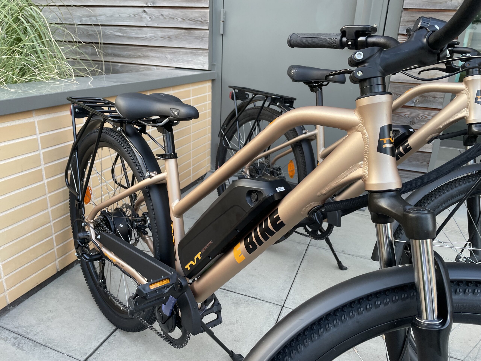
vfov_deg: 53.1
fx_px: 361
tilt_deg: -18.9
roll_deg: -2.6
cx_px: 240
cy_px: 180
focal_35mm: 26
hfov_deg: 67.3
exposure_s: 1/117
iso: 125
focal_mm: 4.2
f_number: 1.6
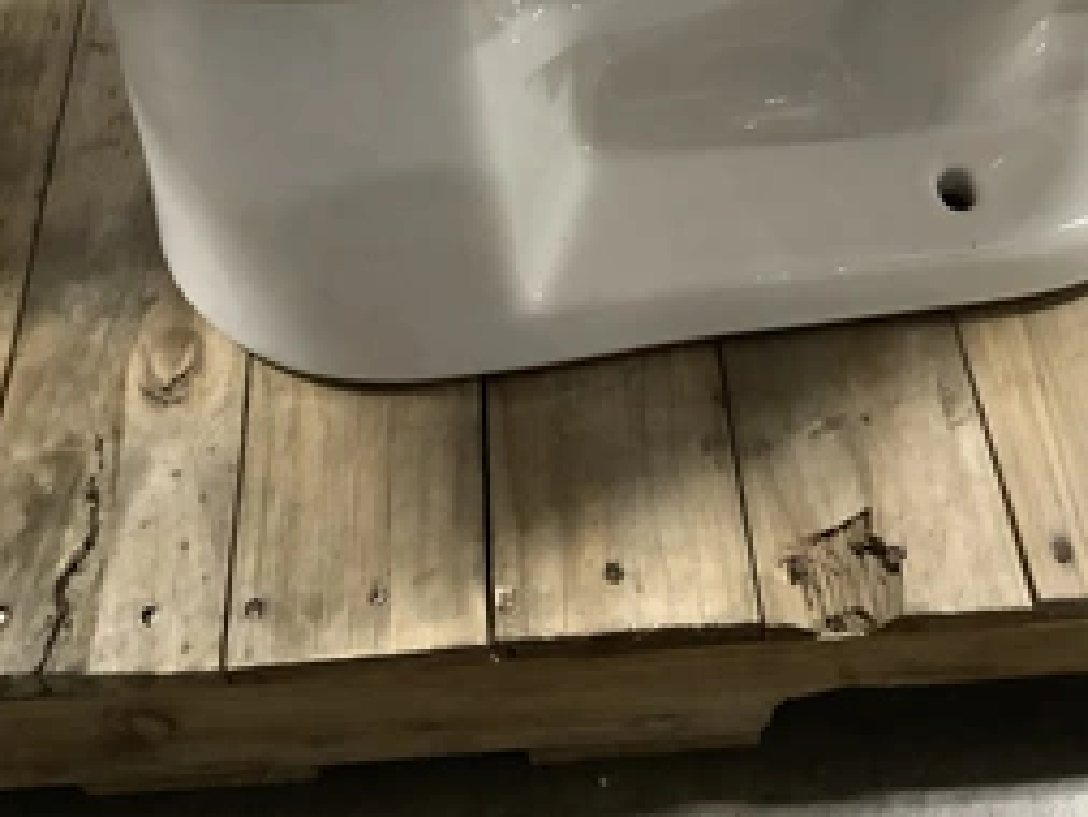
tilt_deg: -49.8
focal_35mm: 49
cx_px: 550
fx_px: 1541
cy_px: 194
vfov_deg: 29.2
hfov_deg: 38.9
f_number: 2.4
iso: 640
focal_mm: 3.3
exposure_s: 1/30
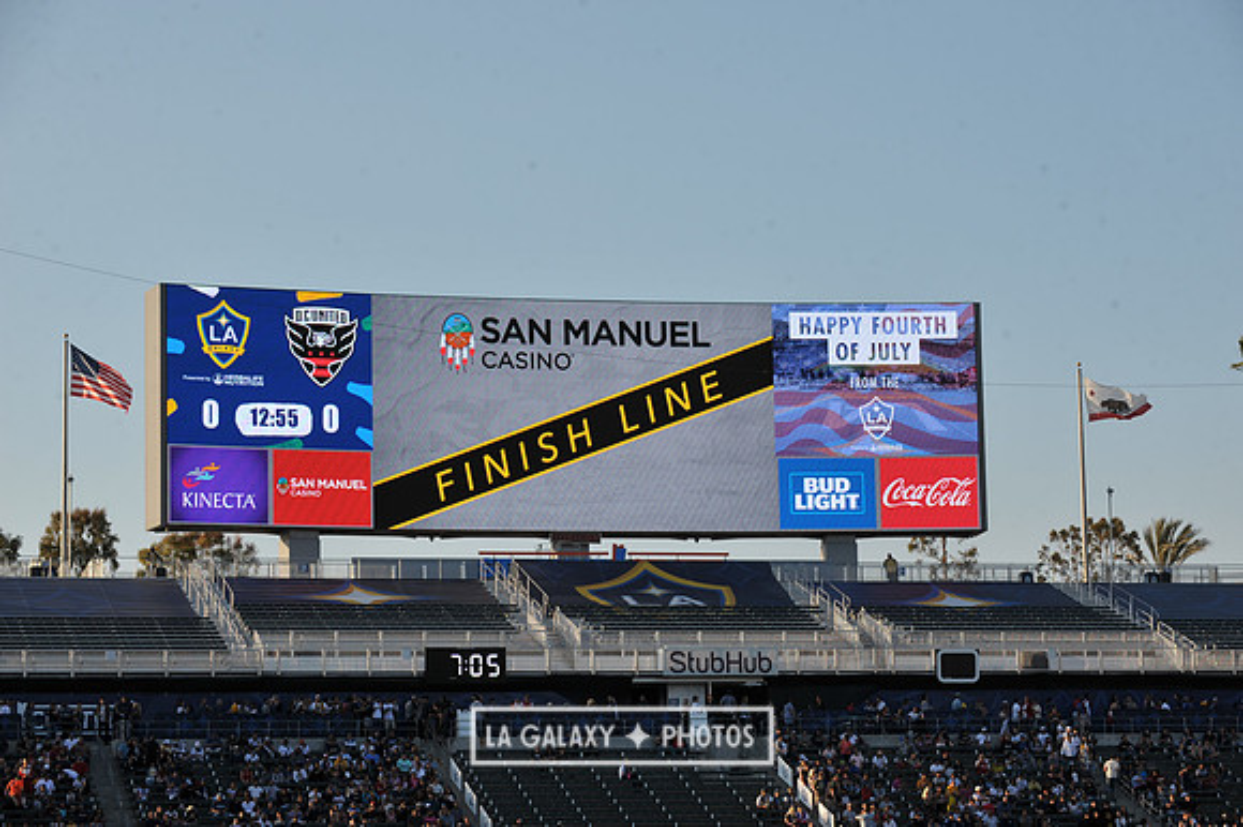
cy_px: 414
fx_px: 3623
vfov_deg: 13.0
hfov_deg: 19.5
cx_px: 622
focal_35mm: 105
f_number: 9
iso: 200
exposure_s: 1/320
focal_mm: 105
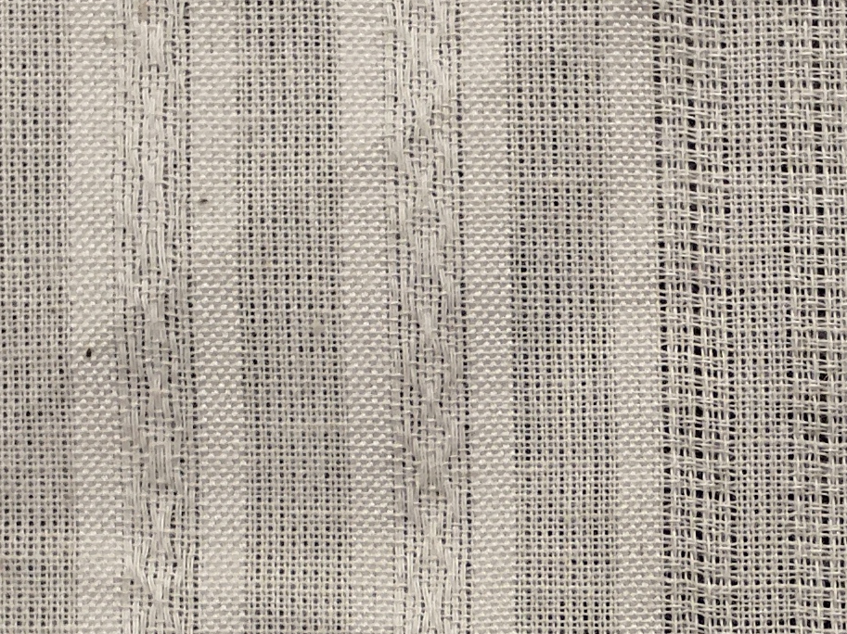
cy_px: 639
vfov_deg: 15.6
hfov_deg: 20.8
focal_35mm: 93
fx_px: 2275
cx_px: 709
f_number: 2
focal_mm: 2.78
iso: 100
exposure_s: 1/100
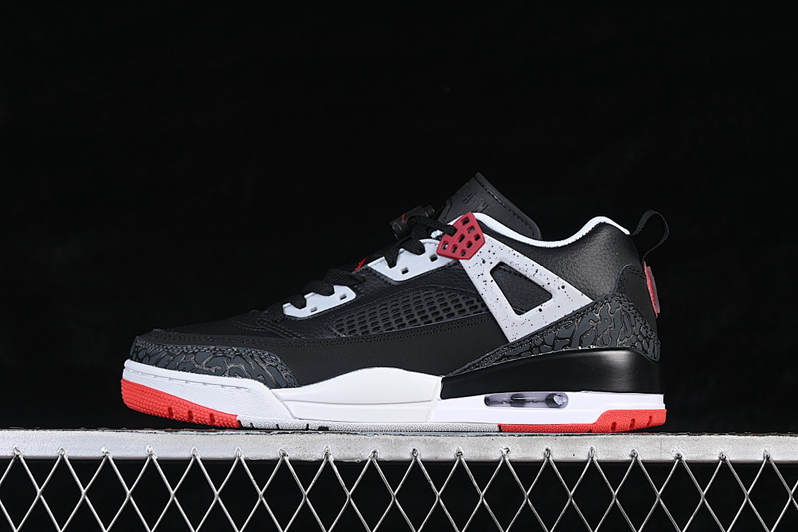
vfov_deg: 18.2
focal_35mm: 75
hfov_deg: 27.0
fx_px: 1662
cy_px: 266
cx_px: 399
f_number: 6.3
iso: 160
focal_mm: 50
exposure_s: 1/60
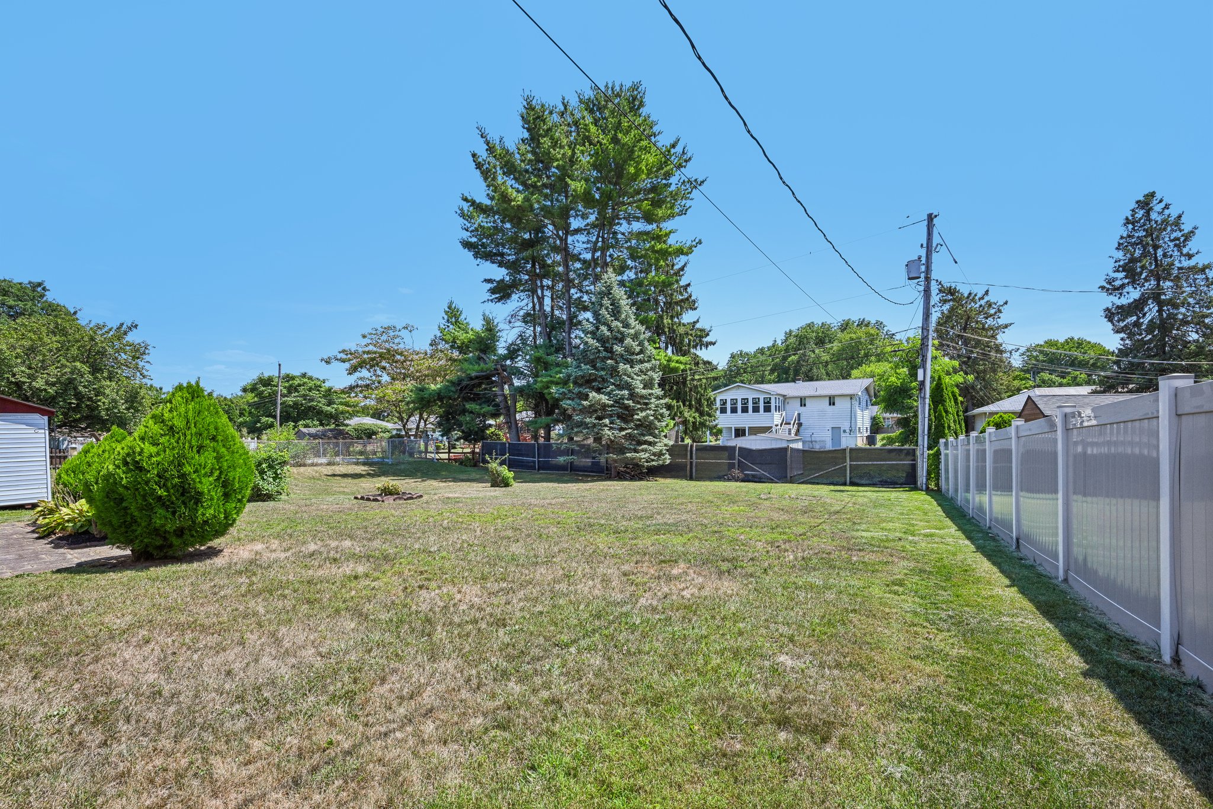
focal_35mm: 16
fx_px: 539
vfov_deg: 73.7
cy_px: 404
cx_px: 606
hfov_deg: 96.7
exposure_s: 1/1250
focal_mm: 16
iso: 800
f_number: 8
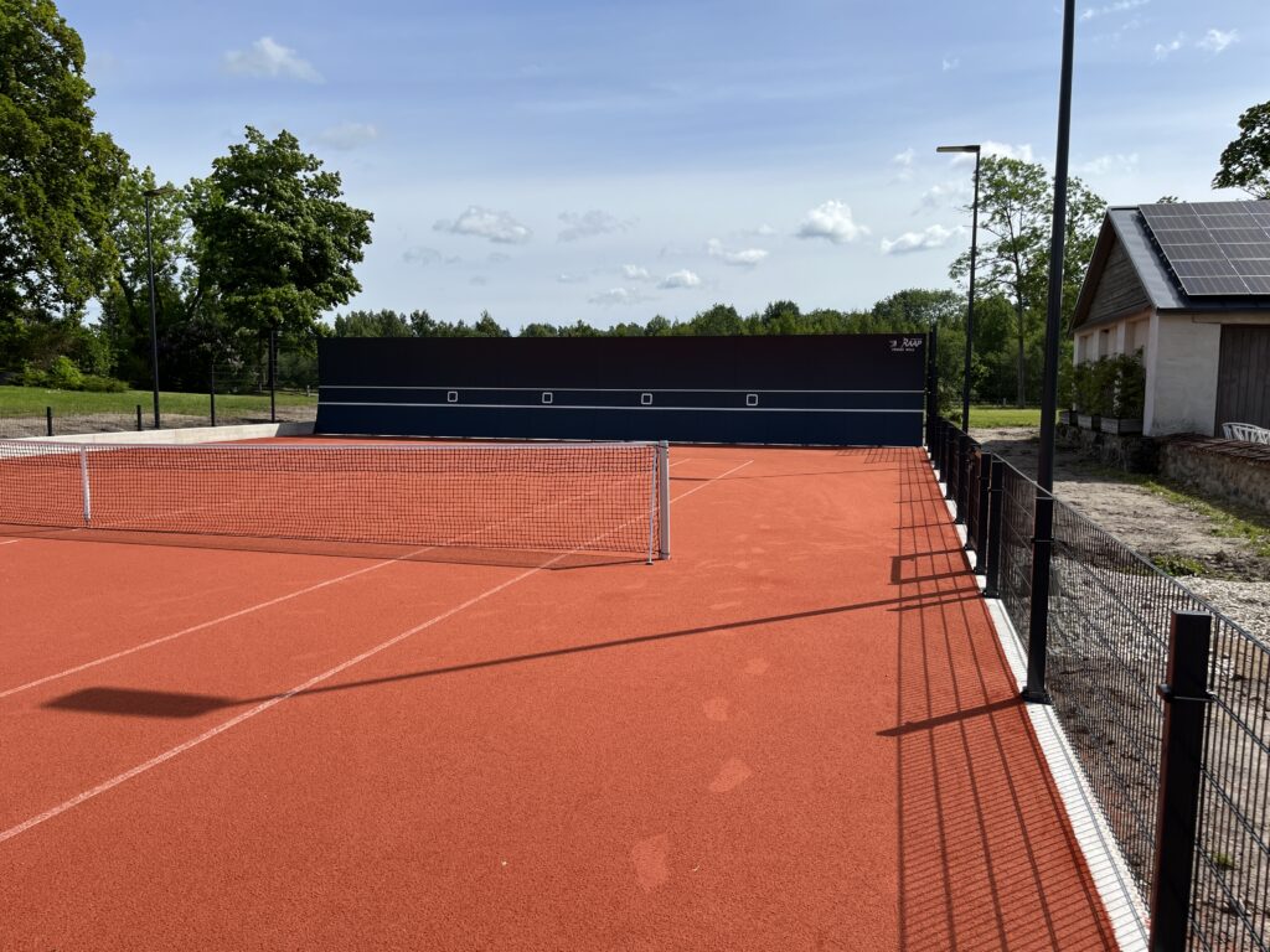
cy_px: 476
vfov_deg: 53.1
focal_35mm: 26
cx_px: 635
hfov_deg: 67.3
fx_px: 954
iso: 50
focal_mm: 5.1
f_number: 1.6
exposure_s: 1/4310
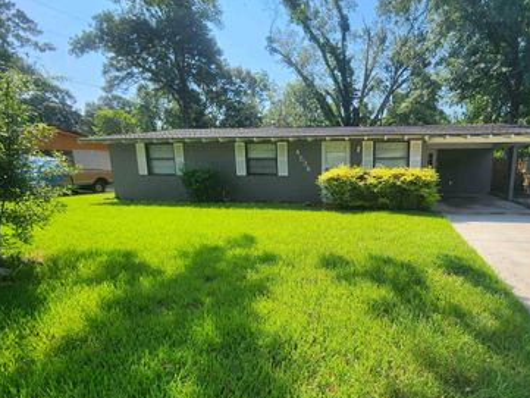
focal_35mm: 18
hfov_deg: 85.5
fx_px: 276
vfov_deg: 71.3
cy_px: 225
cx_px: 341
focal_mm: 2.2
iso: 50
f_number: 2.2
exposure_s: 1/1290
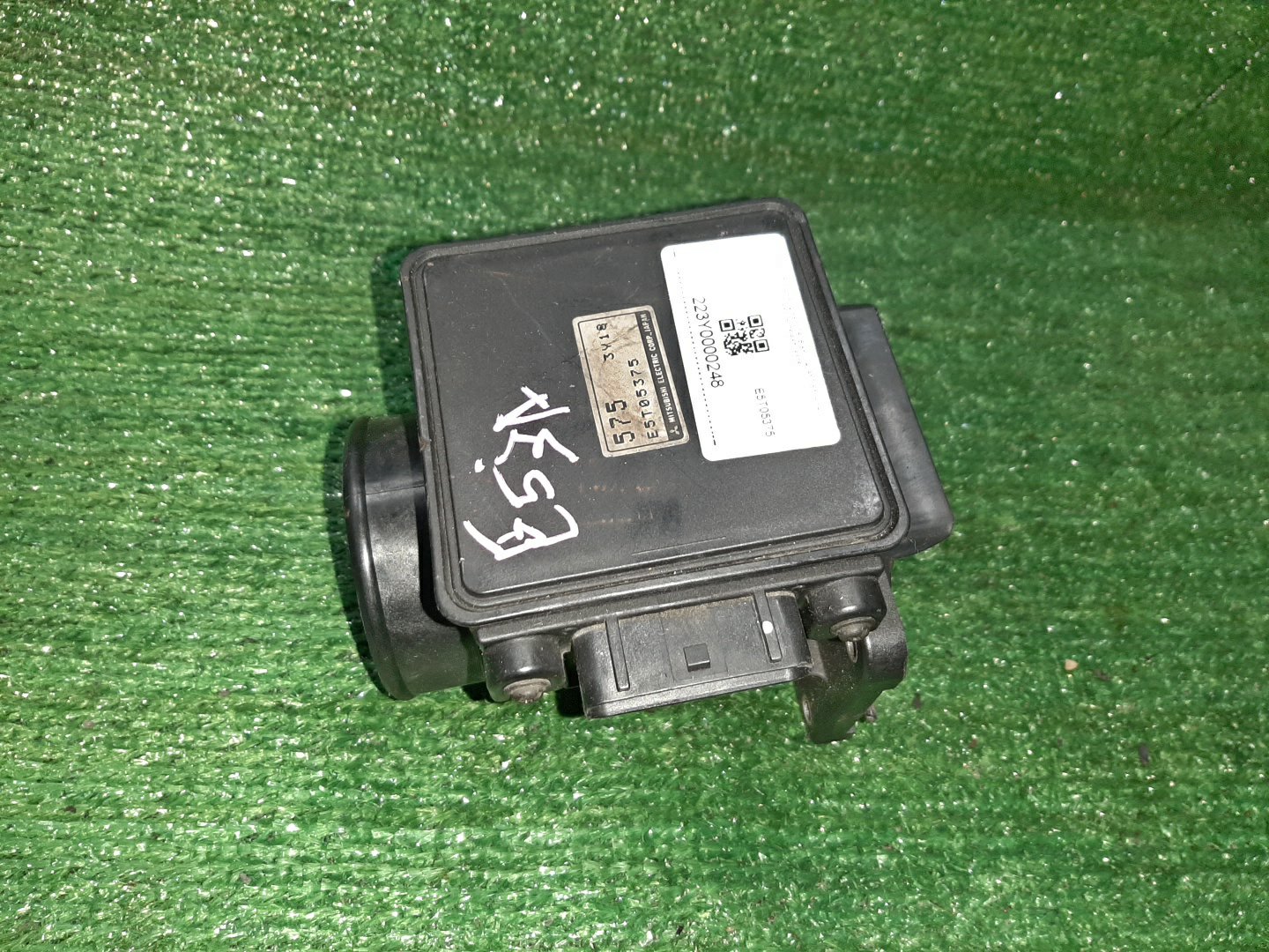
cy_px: 476
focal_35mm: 26
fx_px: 953
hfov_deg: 67.3
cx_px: 634
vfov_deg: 53.1
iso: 237
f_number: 1.7
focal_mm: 3.93
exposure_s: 1/50
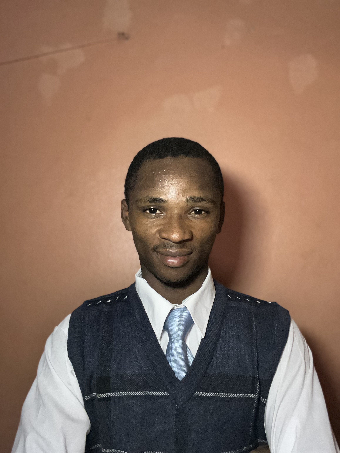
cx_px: 170
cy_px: 226
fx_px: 393
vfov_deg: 60.0
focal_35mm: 30
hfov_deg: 46.8
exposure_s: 1/30
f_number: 2.2
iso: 640
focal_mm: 2.71
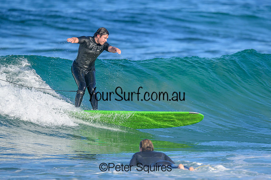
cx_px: 153
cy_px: 77
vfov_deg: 1.5
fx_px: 6940
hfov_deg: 2.2
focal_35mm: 922
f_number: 6.3
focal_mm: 800
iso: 500
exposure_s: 1/2000
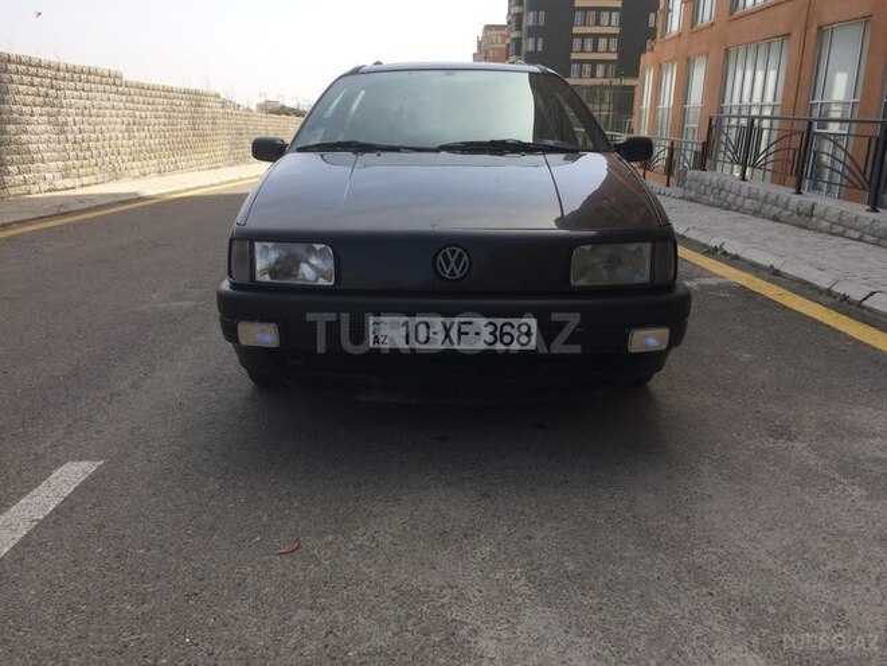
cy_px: 333
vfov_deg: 48.2
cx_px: 444
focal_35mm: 29
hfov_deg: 61.7
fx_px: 743
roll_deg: -1.8
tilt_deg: -13.3
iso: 32
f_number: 2.2
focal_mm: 4.15
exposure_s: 1/1368
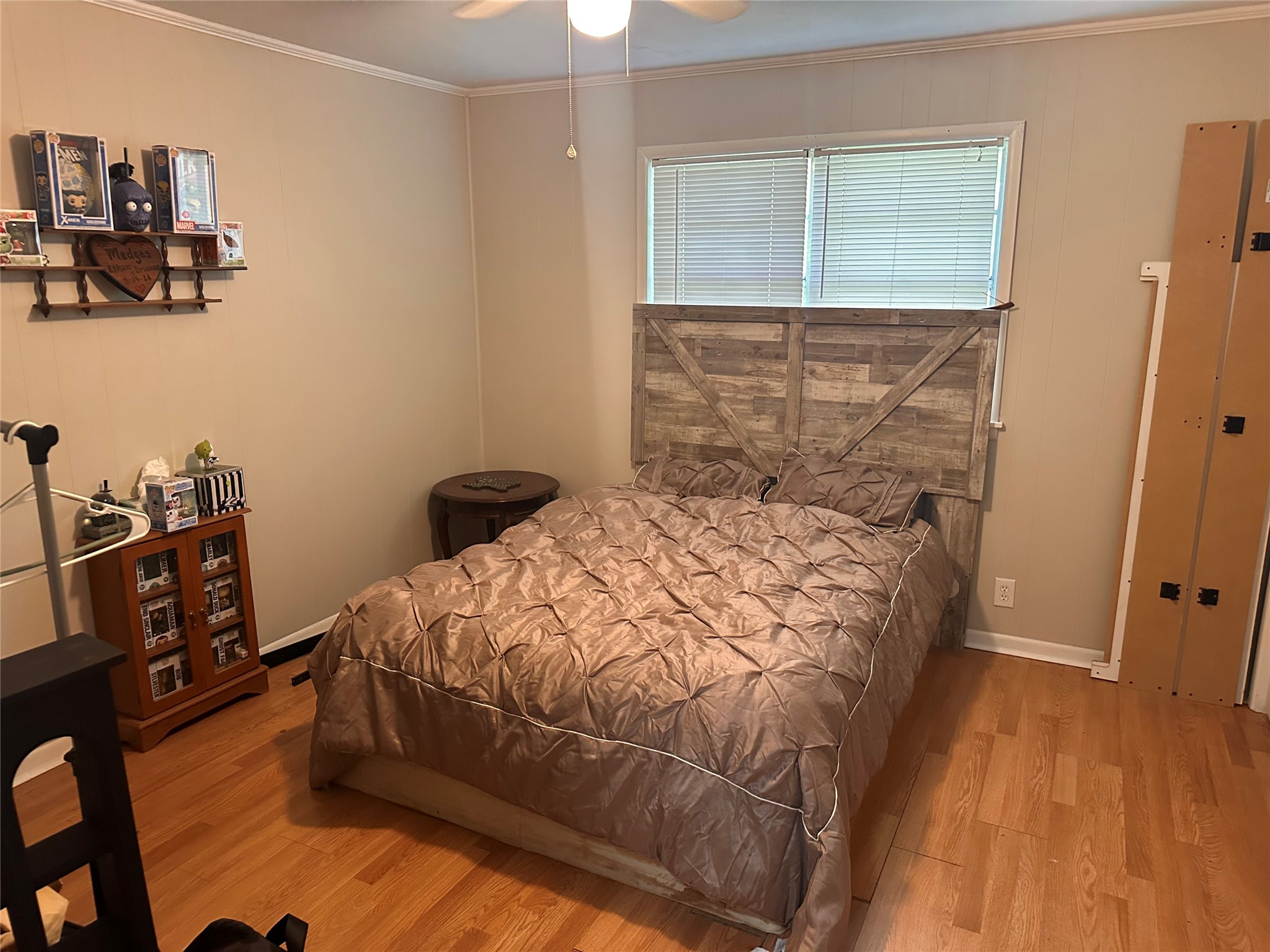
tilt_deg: -12.4
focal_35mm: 24
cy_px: 476
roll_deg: -0.1
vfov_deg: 56.8
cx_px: 635
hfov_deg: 71.6
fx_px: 881
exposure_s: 1/60
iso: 800
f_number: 1.78
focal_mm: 6.86
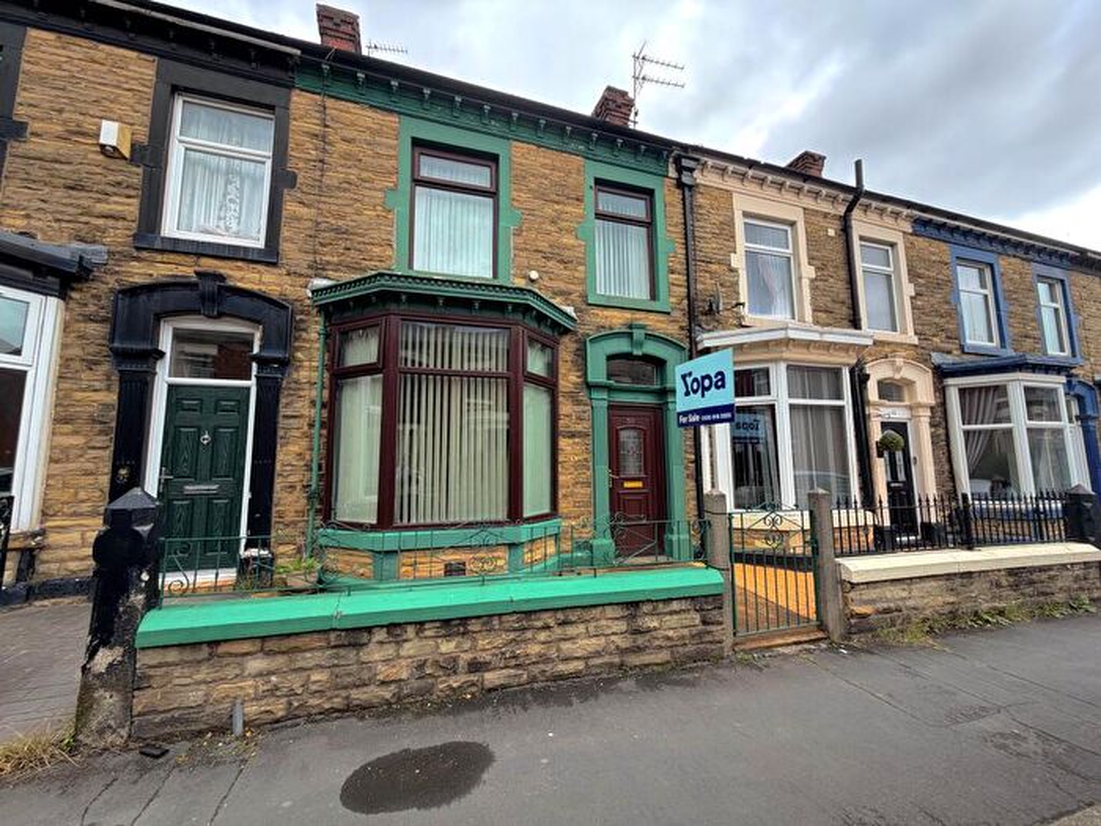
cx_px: 550
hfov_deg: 102.1
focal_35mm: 14
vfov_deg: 85.7
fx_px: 445
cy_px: 413
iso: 64
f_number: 2.2
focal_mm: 2.22
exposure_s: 1/427
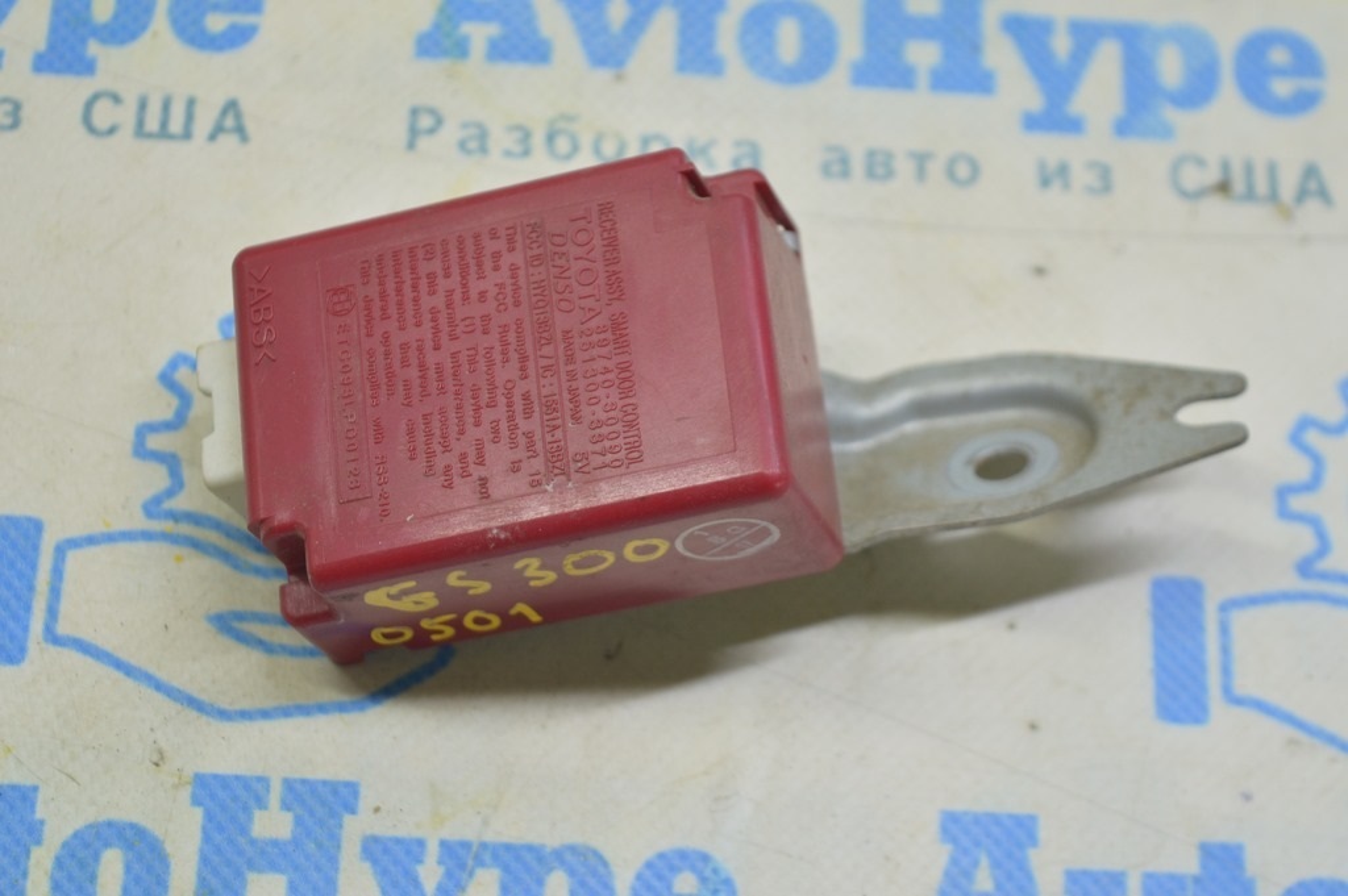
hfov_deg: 24.6
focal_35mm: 82
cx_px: 674
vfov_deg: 16.5
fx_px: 3087
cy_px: 448
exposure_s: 1/20
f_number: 5.6
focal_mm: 55
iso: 400
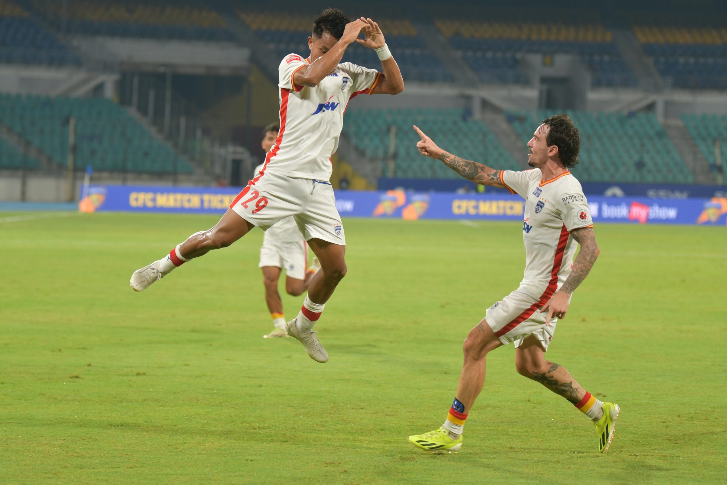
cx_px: 364
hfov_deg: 13.4
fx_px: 3090
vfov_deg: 9.0
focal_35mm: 153
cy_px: 242
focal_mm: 102
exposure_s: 1/1000
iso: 720
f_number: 2.8
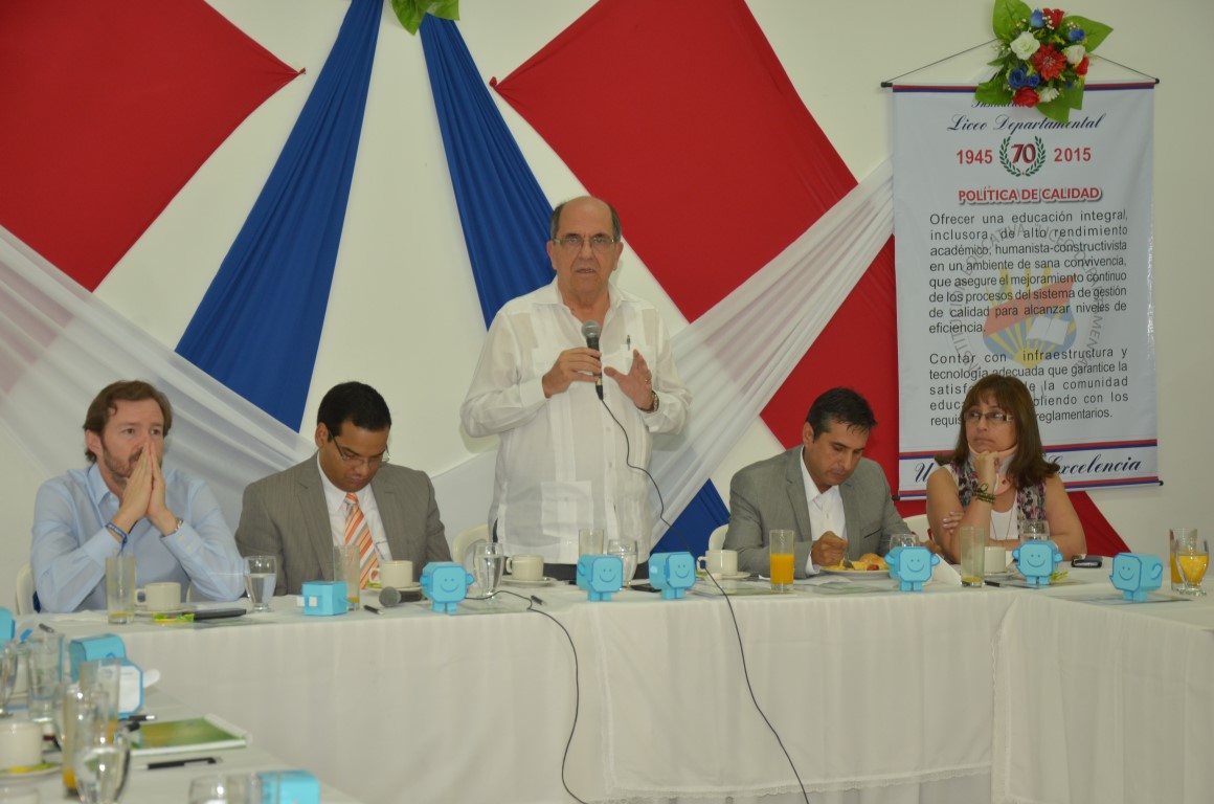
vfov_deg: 17.4
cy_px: 402
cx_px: 607
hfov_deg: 26.0
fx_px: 2625
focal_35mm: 78
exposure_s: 1/60
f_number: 5
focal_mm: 52
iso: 400
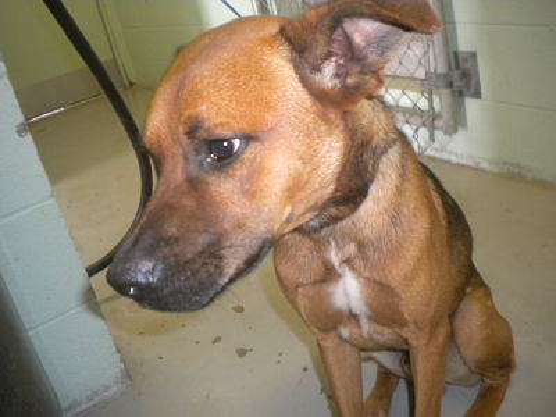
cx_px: 278
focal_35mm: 35
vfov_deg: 40.7
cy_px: 208
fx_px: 562
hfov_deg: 52.6
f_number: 3.1
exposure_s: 1/30
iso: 400
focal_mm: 6.3
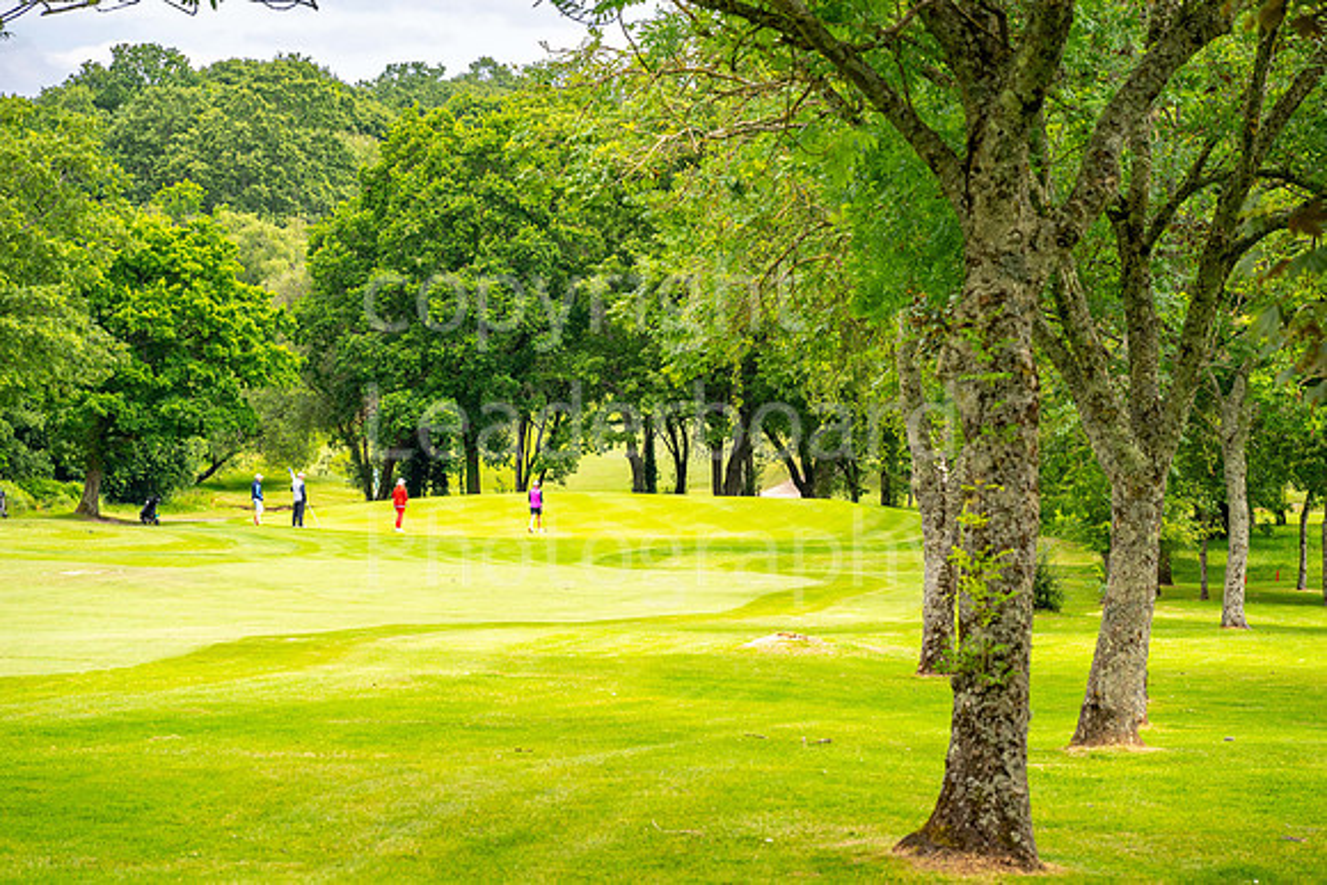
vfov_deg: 11.4
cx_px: 664
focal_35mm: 120
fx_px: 4424
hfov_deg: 17.1
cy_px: 442
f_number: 6.3
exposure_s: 1/640
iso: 400
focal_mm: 120
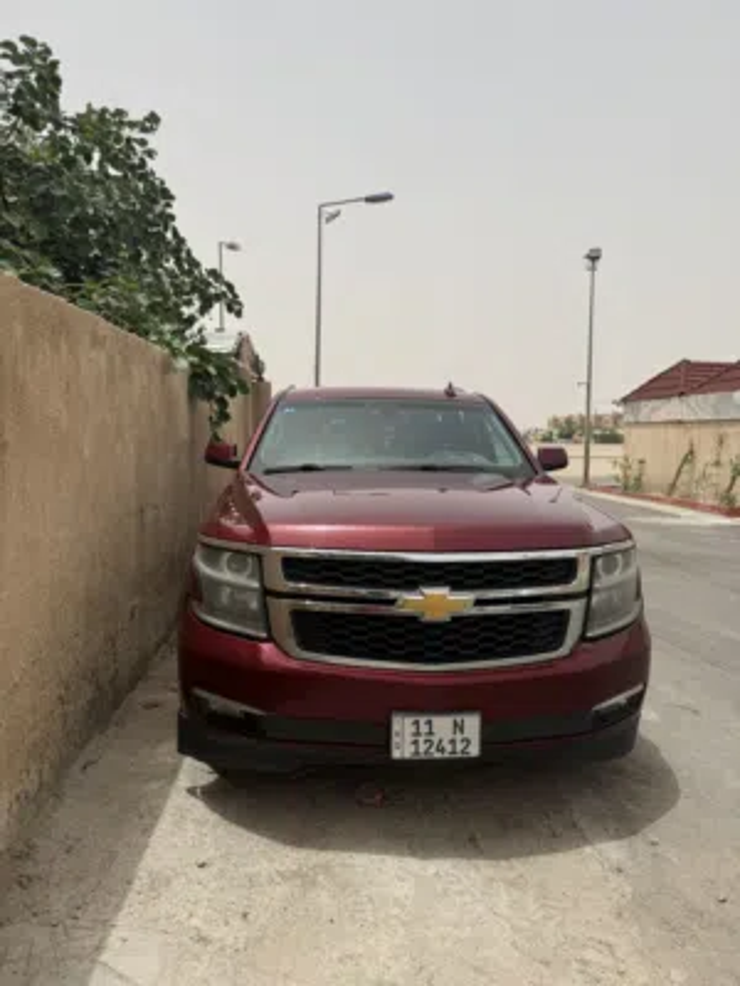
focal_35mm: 24
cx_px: 370
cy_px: 493
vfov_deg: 71.6
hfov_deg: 56.8
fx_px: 684
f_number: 1.78
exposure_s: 1/8130
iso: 80
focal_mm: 6.76
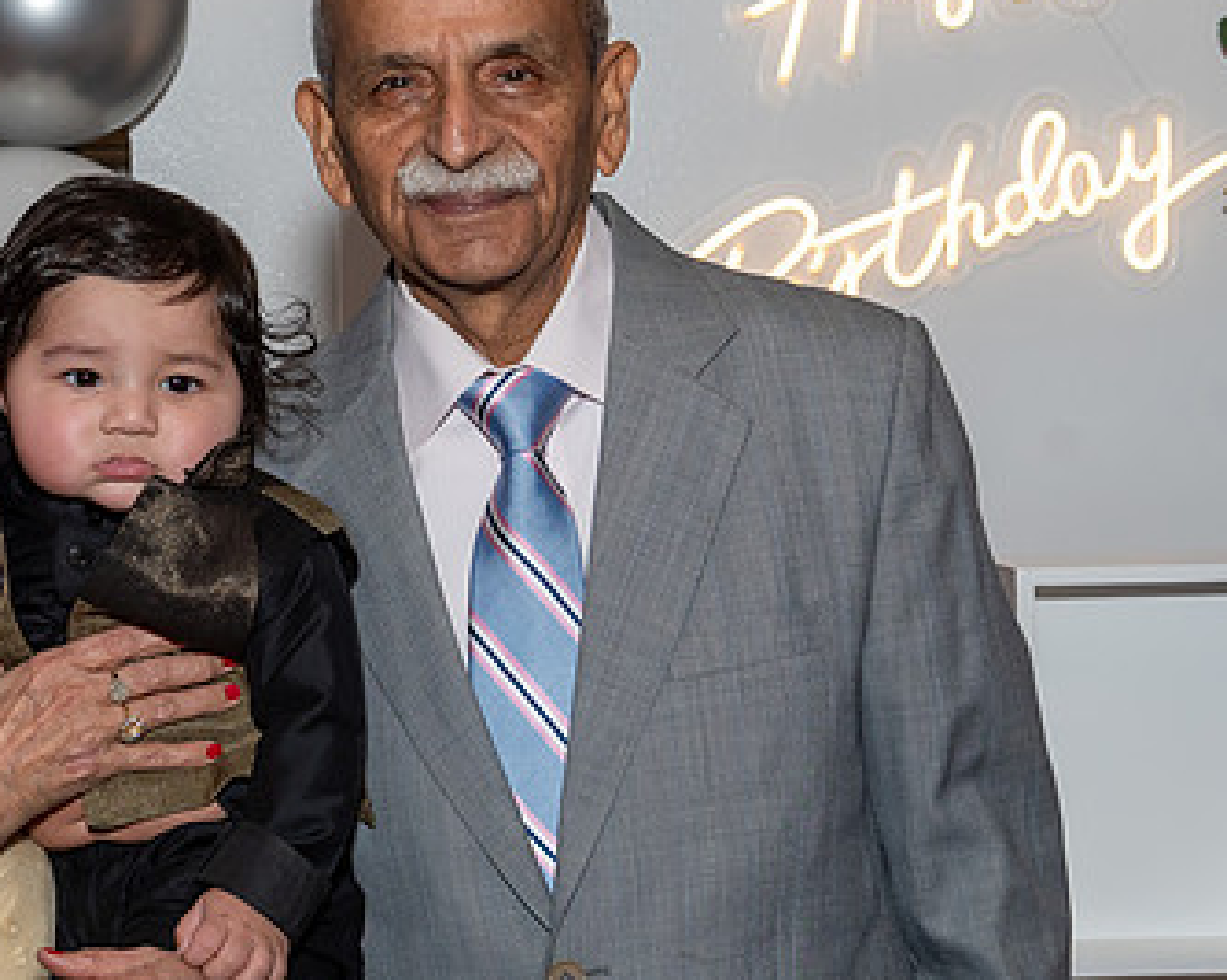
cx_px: 222
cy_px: 536
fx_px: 4029
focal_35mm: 111
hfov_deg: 17.2
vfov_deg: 13.9
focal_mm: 38
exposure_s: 1/250
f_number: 7.1
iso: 500
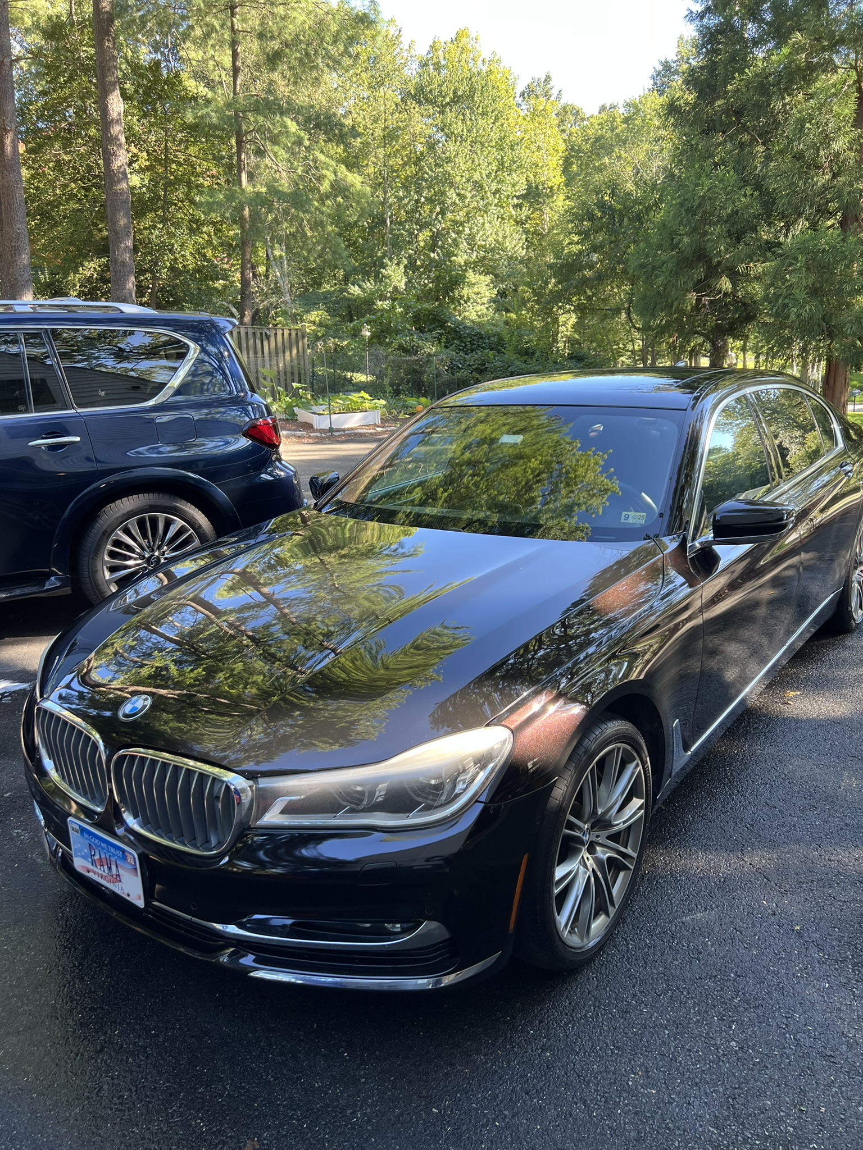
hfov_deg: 53.1
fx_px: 864
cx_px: 432
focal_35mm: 26
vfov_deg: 67.3
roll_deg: +2.6
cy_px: 575
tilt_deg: -17.0
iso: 32
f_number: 1.5
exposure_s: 1/122
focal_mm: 5.7
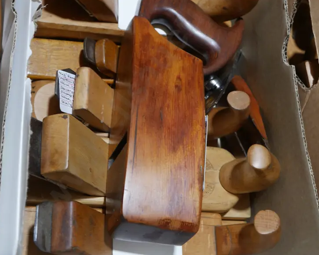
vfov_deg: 21.9
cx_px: 166
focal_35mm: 69
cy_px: 55
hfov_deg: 27.5
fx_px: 651
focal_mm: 25
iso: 400
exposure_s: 1/60
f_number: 5.3
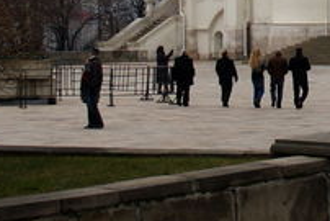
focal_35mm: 267
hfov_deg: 7.6
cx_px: 451
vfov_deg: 5.1
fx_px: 2449
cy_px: -120
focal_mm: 40
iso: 125
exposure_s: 1/60
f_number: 5.6
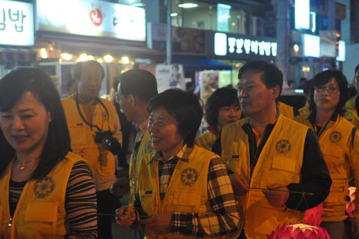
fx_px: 523
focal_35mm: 52
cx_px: 180
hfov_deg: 37.9
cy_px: 120
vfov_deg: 25.7
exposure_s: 1/250
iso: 3200
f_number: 3.2
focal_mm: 35
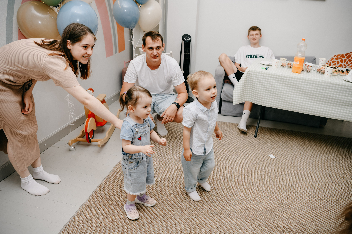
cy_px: 117
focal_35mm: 30
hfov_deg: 61.9
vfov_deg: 43.6
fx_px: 293
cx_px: 175
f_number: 3.5
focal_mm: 29
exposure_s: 1/160
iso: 125
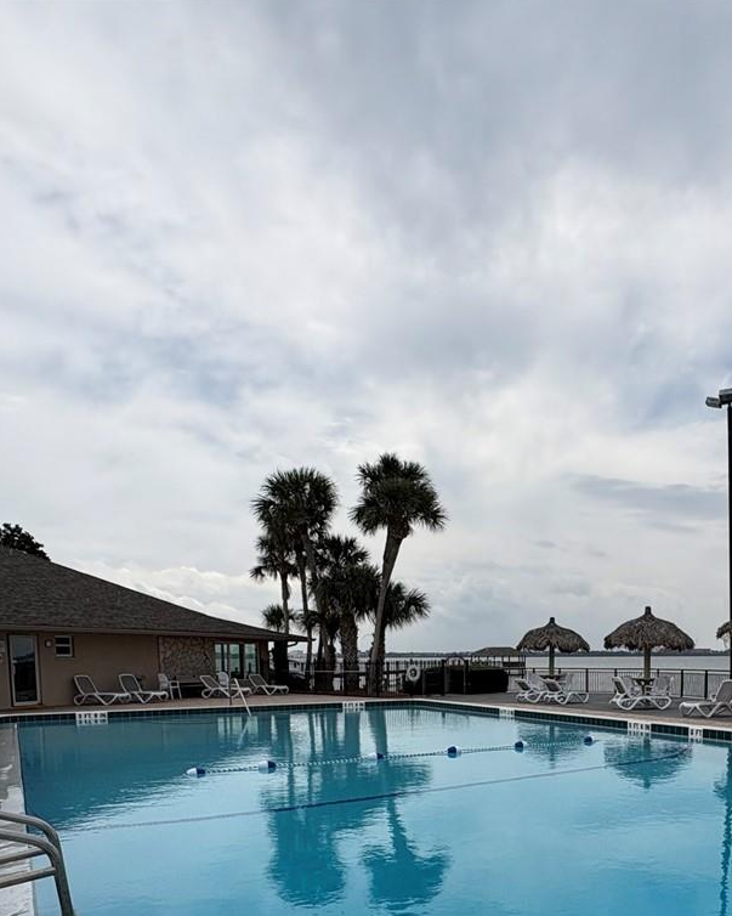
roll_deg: +0.9
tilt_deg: -4.1
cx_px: 521
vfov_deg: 56.4
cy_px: 724
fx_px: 785
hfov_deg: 48.6
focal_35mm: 29
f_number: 2.2
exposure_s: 1/4132
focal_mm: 2.22
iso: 50
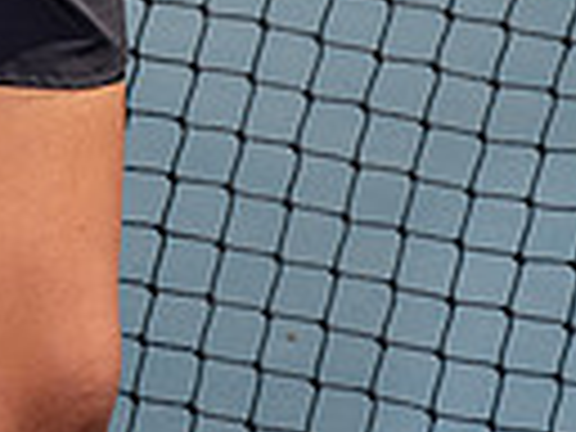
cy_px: -572
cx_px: 27
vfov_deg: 6.1
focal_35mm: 236
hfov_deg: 8.4
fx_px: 3927
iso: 100
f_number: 4
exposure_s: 1/1600
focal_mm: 70
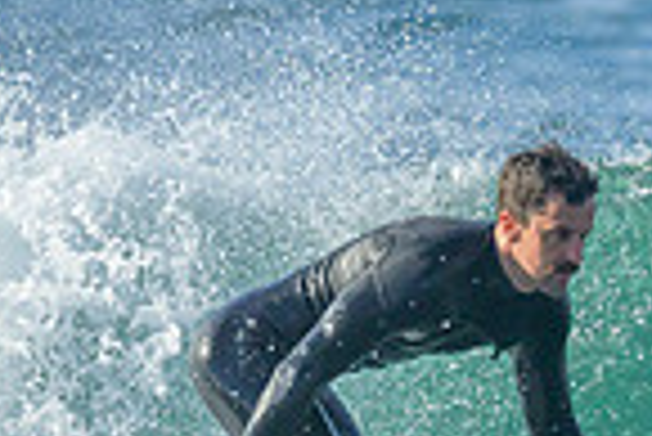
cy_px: 703
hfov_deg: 0.5
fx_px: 79677
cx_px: 895
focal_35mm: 4395
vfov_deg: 0.3
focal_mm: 800
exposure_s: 1/2000
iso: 250
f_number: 6.3
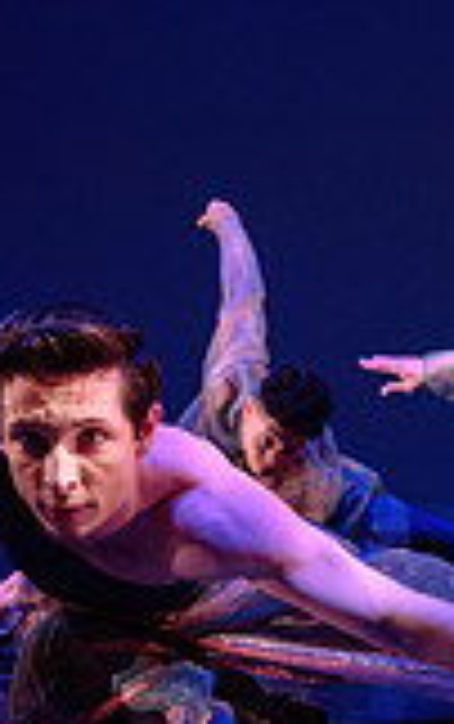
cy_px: 332
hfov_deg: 12.7
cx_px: 527
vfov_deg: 20.6
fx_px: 1994
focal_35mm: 101
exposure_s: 1/400
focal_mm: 24
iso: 1000
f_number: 1.4
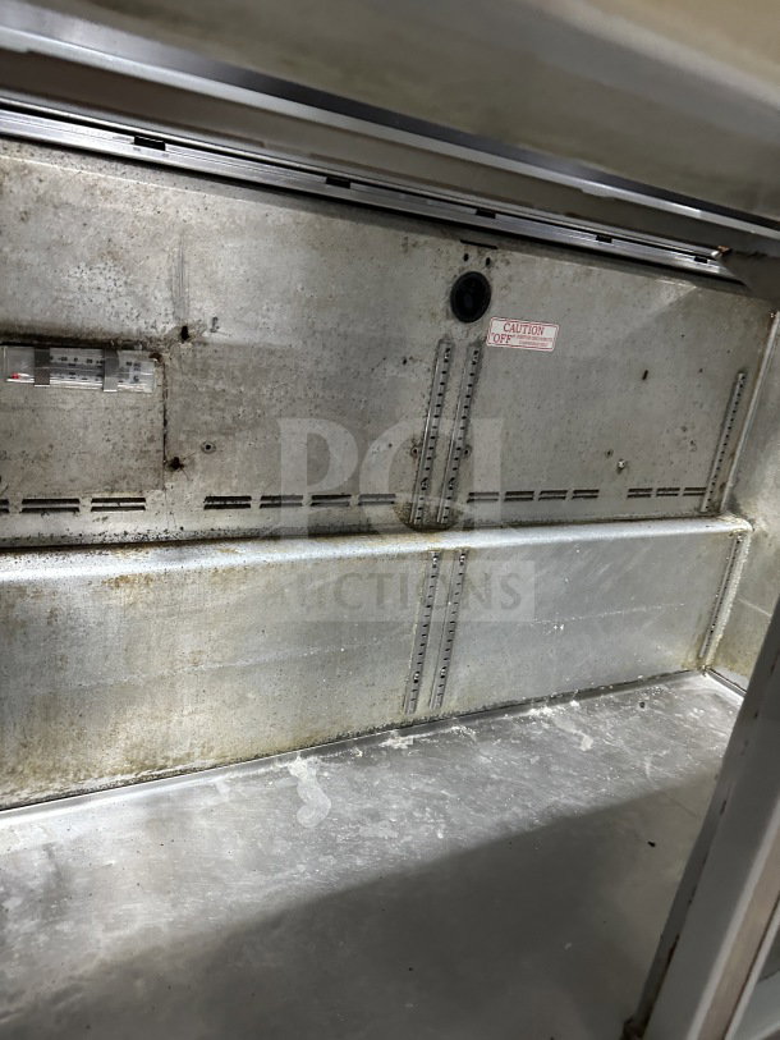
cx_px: 390
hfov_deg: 56.8
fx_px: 721
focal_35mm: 24
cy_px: 520
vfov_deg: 71.6
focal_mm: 6.86
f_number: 1.78
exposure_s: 1/60
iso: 500
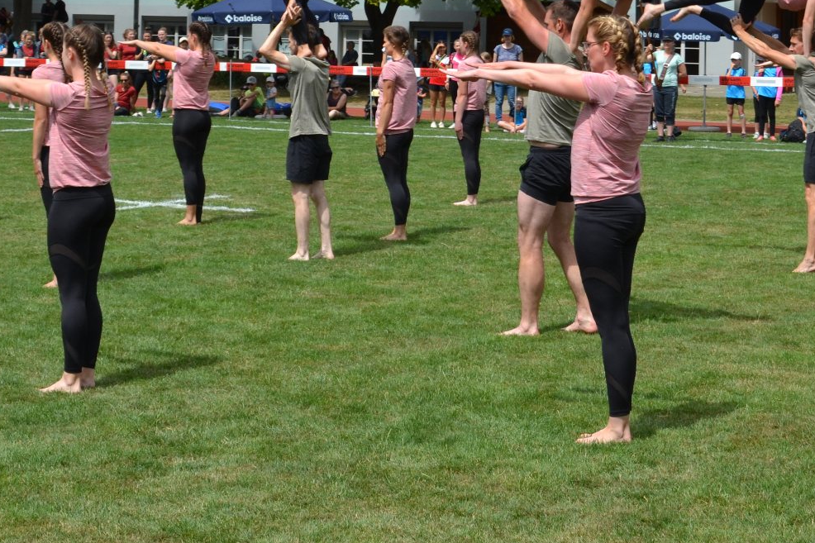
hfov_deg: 25.1
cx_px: 428
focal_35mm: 81
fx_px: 1833
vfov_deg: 16.5
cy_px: 3
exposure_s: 1/250
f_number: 8
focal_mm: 26
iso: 100
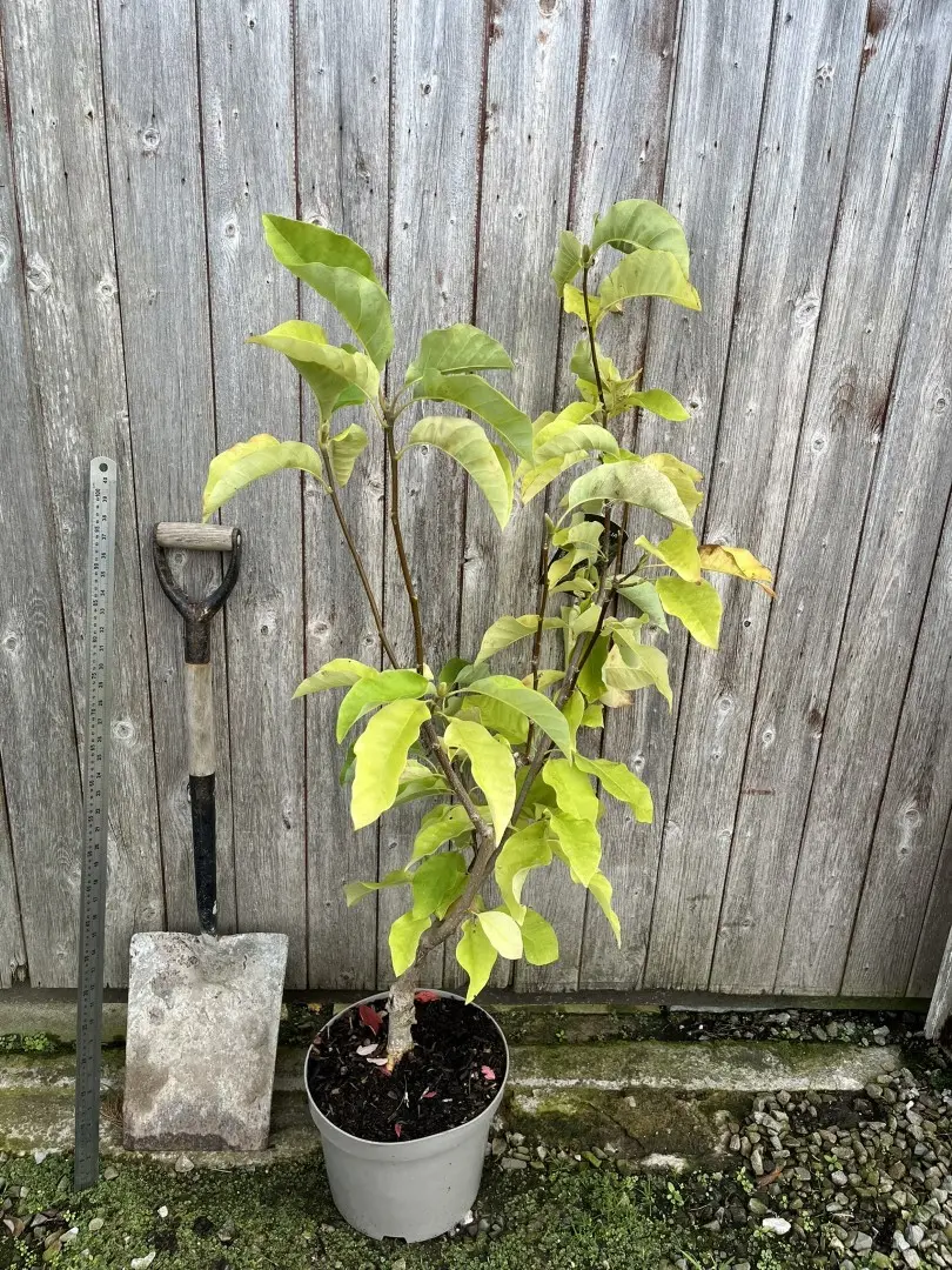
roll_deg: -3.1
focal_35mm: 26
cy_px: 635
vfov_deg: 67.3
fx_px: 953
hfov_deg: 53.1
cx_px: 476
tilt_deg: -20.3
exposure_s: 1/621
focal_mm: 5.1
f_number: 1.6
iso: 50
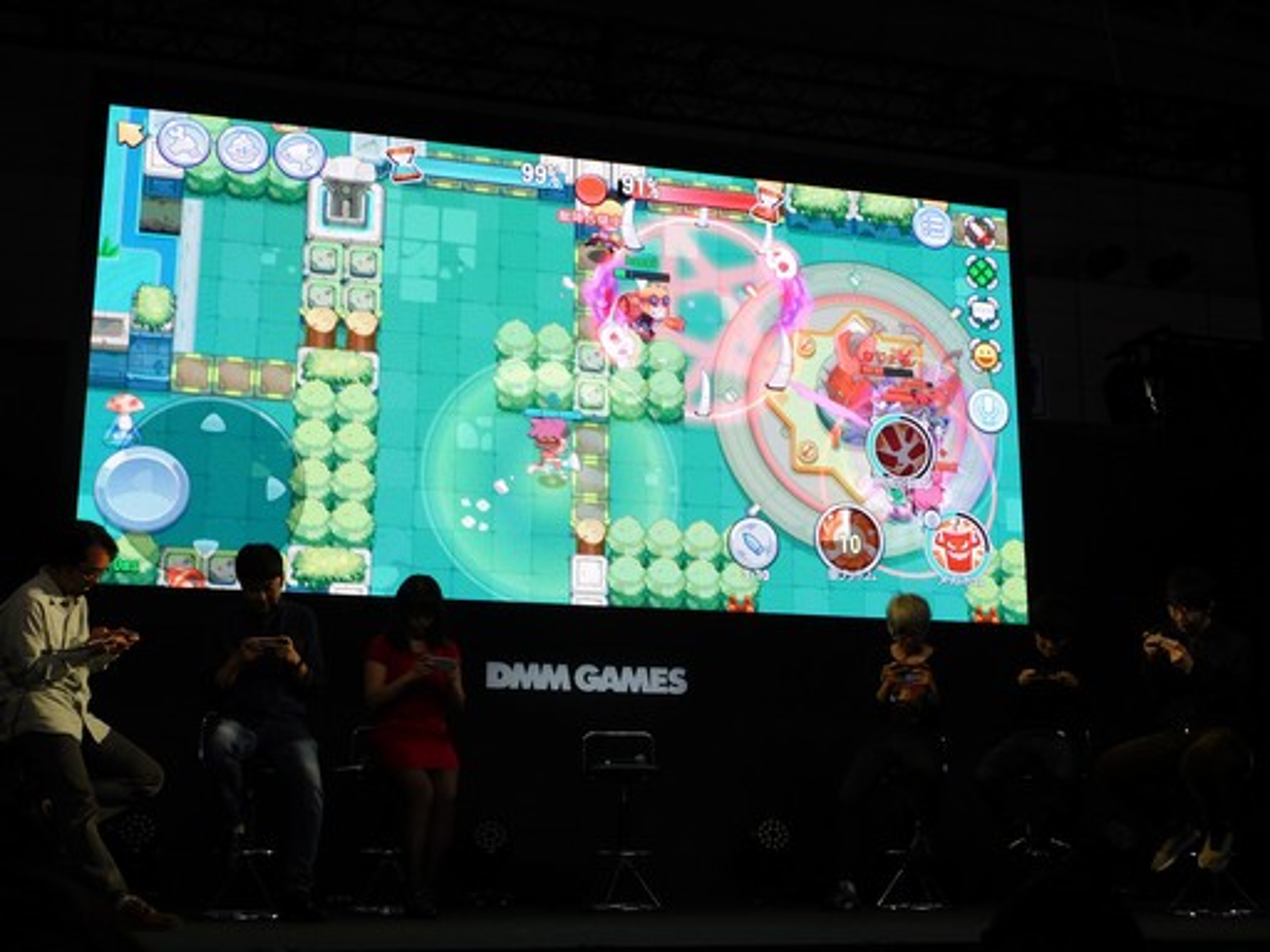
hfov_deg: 42.1
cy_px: 476
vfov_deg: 32.2
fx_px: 1651
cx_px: 635
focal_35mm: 45
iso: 125
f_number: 3.7
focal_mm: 8
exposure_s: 1/50
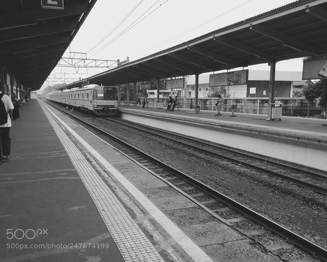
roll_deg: +0.3
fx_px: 339
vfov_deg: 42.2
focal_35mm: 35
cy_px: 130
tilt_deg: -7.4
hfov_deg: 51.5
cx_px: 170
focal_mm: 4.12
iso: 50
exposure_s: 1/661
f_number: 2.4
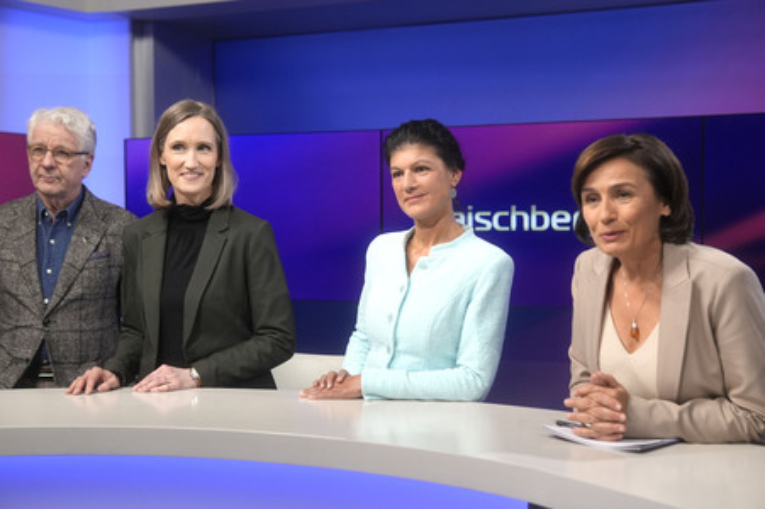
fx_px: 956
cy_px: 254
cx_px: 382
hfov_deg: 43.6
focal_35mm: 45
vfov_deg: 29.8
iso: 640
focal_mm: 30
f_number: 2.2
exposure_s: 1/320
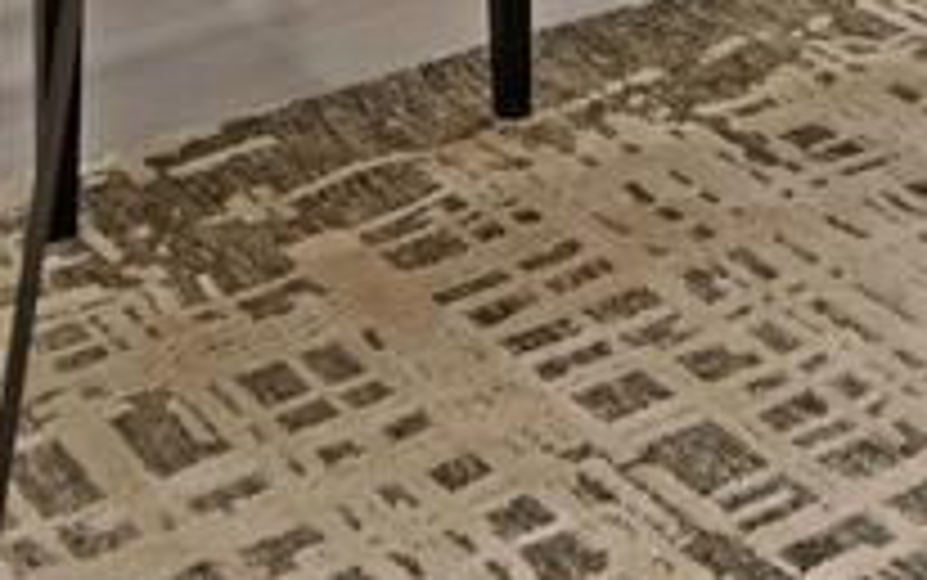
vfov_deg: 10.2
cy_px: -998
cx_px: 855
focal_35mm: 104
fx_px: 2629
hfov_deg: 19.6
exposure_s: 1/60
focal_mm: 14
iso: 250
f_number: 4
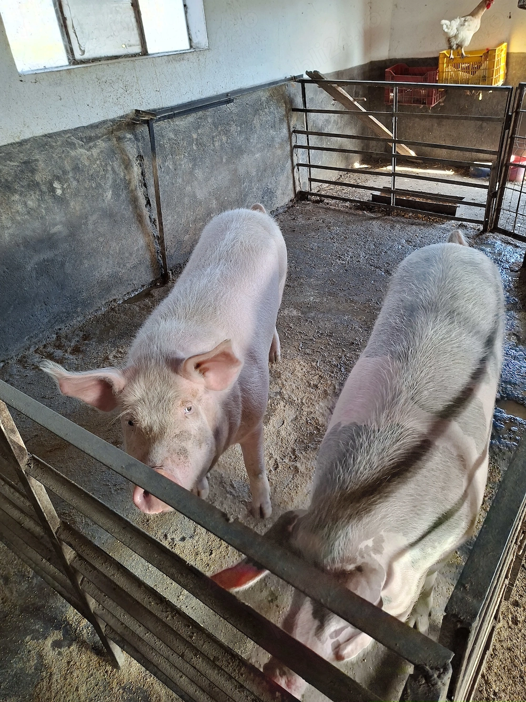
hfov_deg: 58.9
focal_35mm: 23
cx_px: 263
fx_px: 466
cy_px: 351
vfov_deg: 73.9
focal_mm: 5.54
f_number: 1.8
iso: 200
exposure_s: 1/100
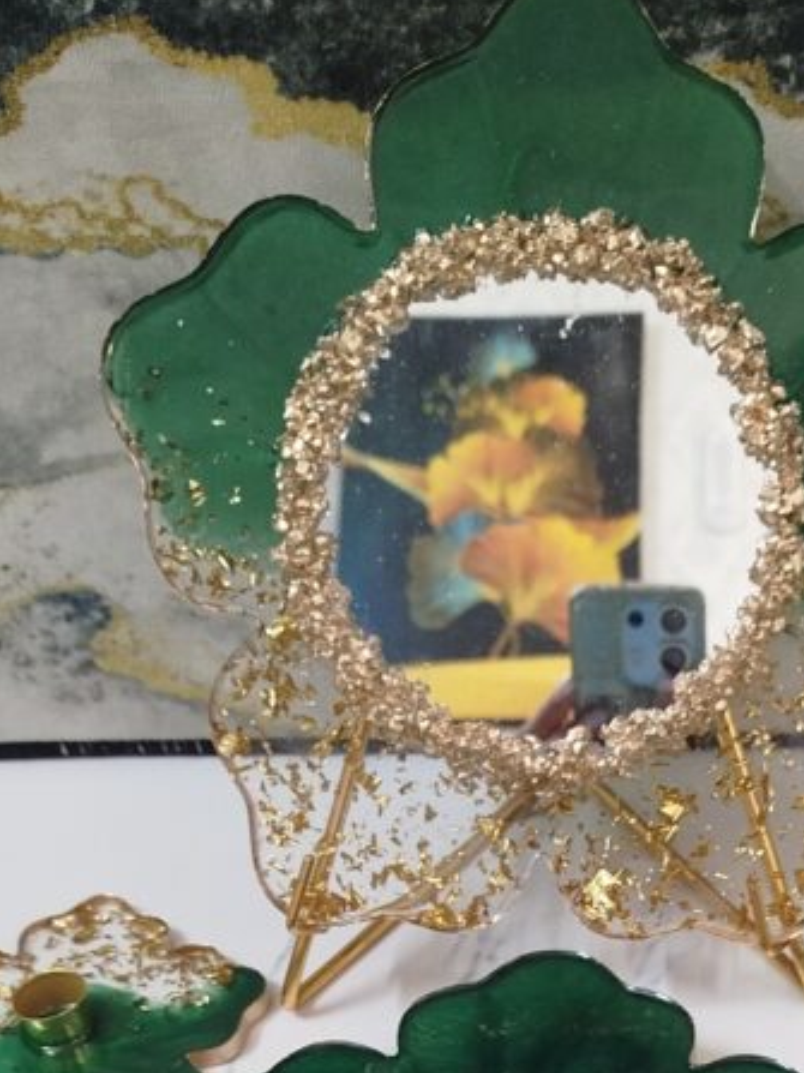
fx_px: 1704
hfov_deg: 26.3
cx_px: 574
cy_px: 1179
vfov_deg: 31.1
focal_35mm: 55
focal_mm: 5.31
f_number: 1.7
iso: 320
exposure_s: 1/33
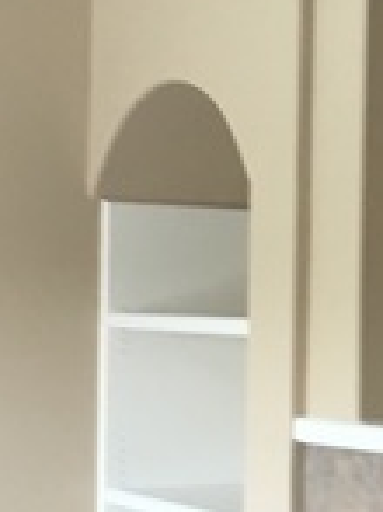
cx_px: 467
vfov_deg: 14.8
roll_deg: +0.1
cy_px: 448
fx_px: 1950
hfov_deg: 11.0
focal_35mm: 132
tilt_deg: -3.7
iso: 50
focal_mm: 4.15
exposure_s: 1/30
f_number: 2.2
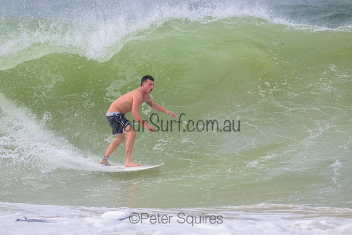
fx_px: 7824
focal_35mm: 800
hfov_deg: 2.6
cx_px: 176
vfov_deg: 1.7
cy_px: 118
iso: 3200
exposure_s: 1/2000
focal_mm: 800
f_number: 11
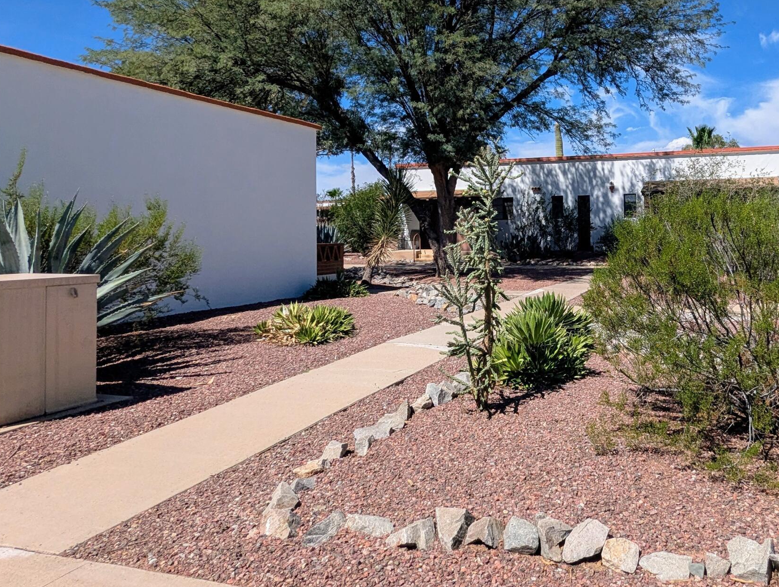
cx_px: 534
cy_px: 214
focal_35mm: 29
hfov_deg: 59.8
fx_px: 654
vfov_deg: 47.8
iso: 52
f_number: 2.2
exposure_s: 1/3205
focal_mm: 2.35
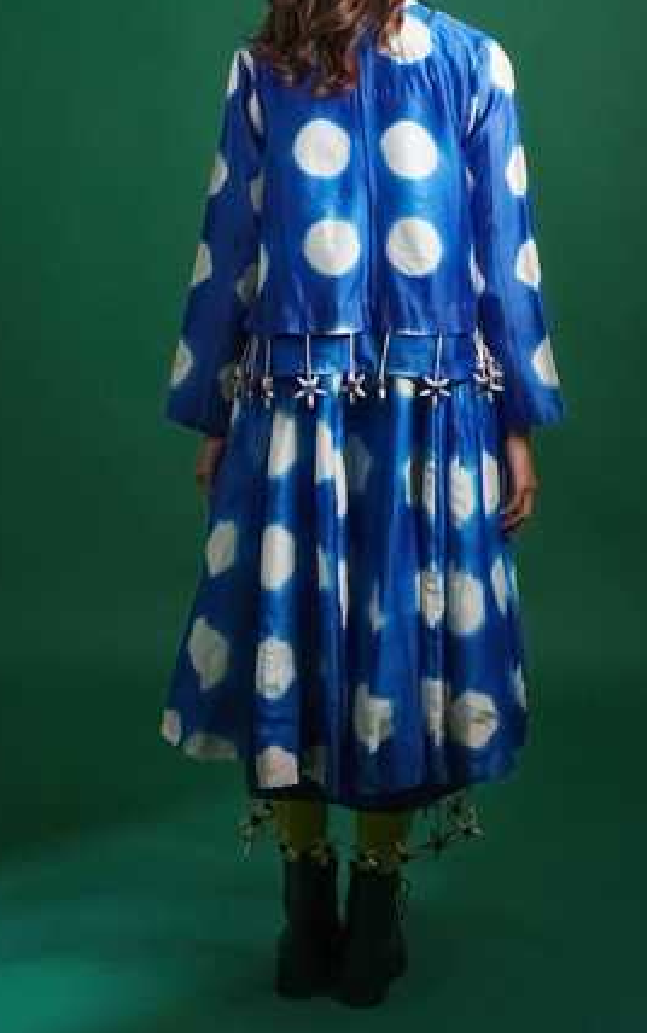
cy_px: 414
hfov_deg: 19.8
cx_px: 386
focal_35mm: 66
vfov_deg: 31.0
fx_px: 1856
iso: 2000
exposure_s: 1/640
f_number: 2.8
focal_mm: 52.7
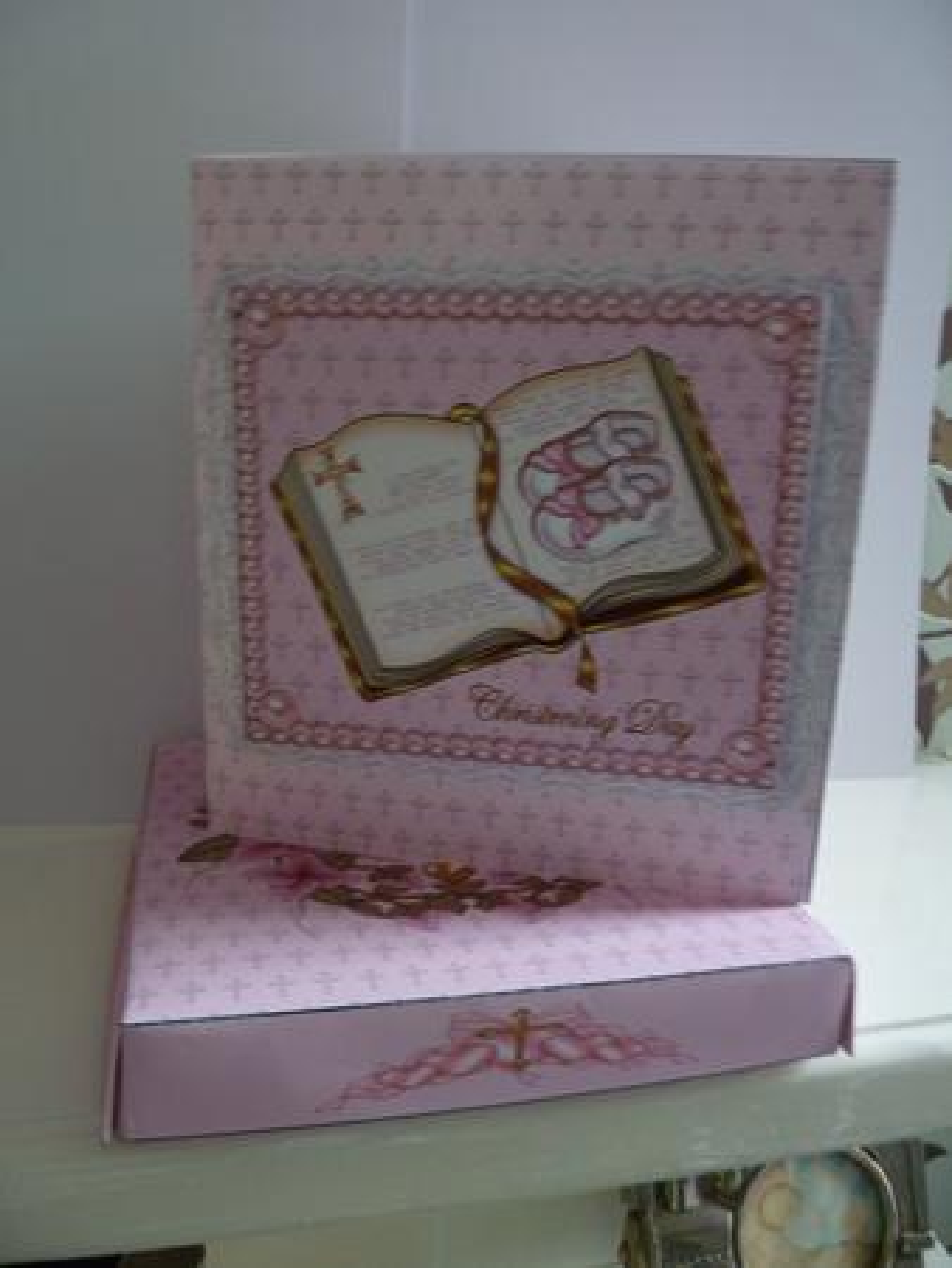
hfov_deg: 48.3
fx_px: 1062
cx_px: 476
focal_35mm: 29
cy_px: 634
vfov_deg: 61.6
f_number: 2.8
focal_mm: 5.1
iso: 400
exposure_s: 1/4
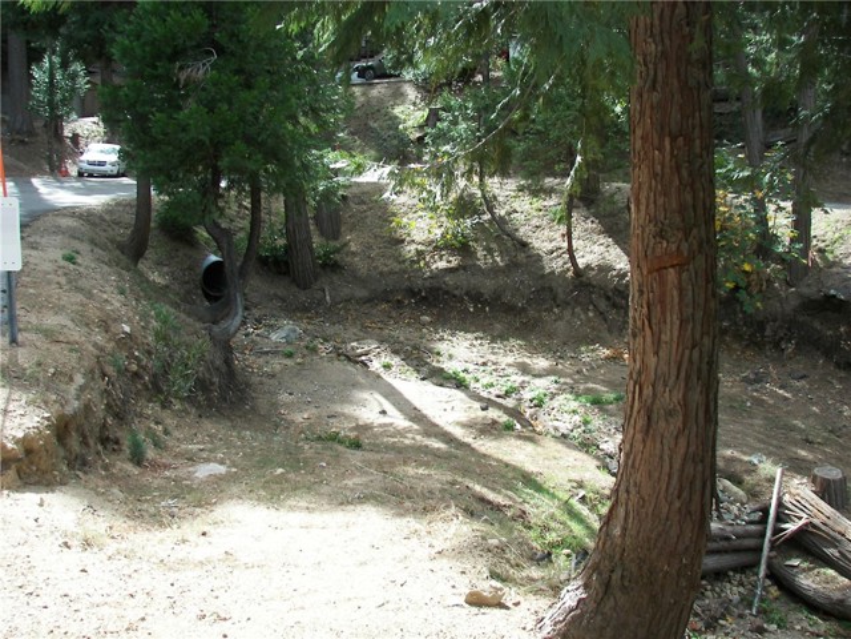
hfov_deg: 51.4
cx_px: 426
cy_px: 320
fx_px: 885
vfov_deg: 39.7
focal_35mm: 36
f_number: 2.8
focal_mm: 6
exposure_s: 1/250
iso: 50
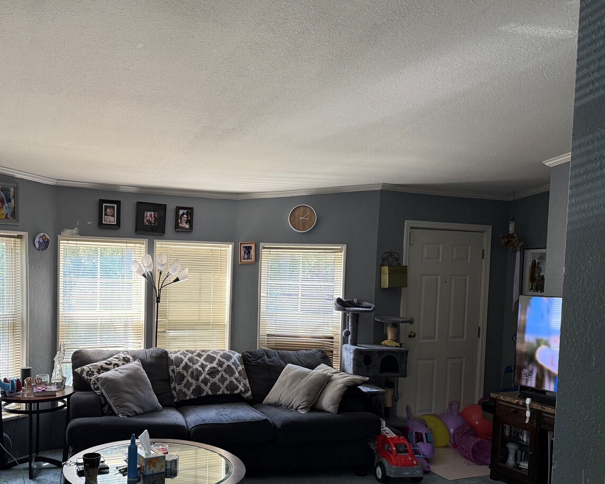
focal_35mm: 33
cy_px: 298
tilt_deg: -2.5
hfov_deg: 53.0
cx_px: 195
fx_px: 591
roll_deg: -1.2
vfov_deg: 44.2
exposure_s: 1/121
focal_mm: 6.76
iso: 200
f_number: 1.78
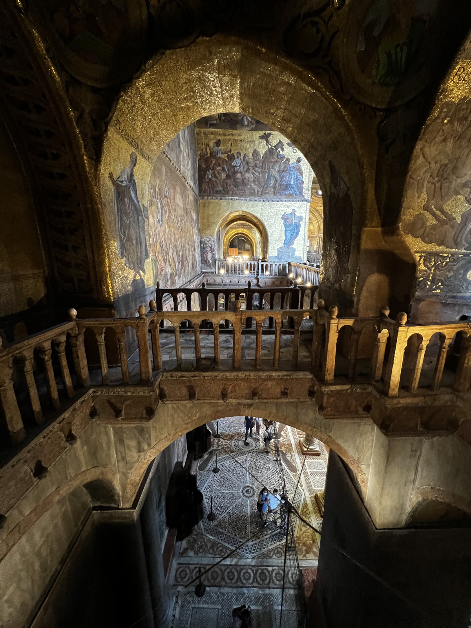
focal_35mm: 13
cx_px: 236
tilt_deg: -13.7
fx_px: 236
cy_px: 314
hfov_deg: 89.9
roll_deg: -0.6
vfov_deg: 106.2
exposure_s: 1/33
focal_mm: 1.57
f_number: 1.8
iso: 800
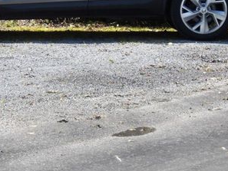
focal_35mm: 218
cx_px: 81
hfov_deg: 9.1
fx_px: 1436
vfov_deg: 6.8
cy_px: 24
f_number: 6.6
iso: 100
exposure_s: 1/138
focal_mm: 19.6
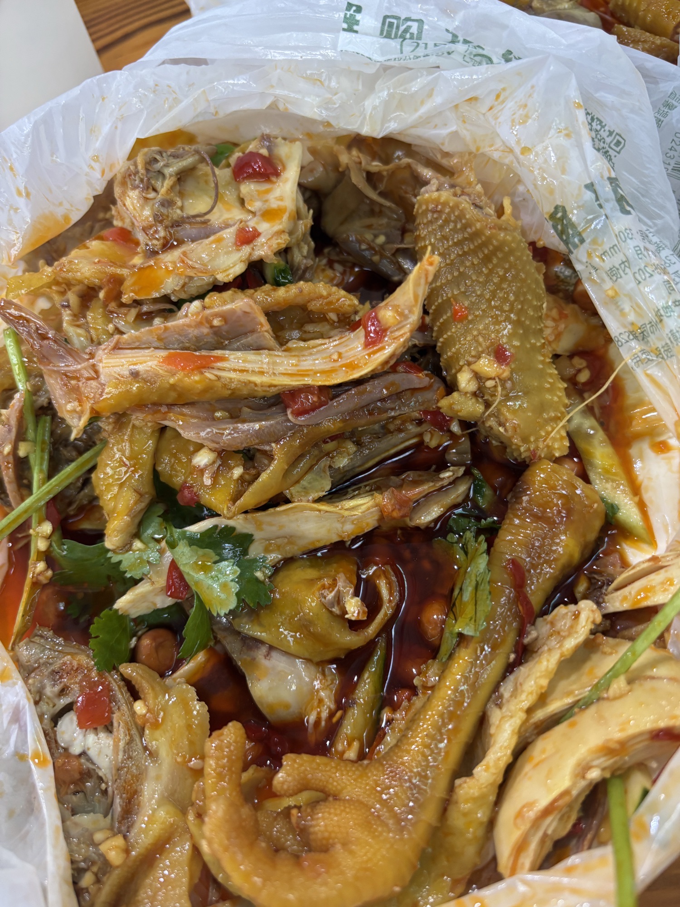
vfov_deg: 67.3
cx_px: 340
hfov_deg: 53.1
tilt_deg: -66.3
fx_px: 681
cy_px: 454
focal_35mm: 26
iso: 200
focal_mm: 5.96
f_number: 1.6
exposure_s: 1/50
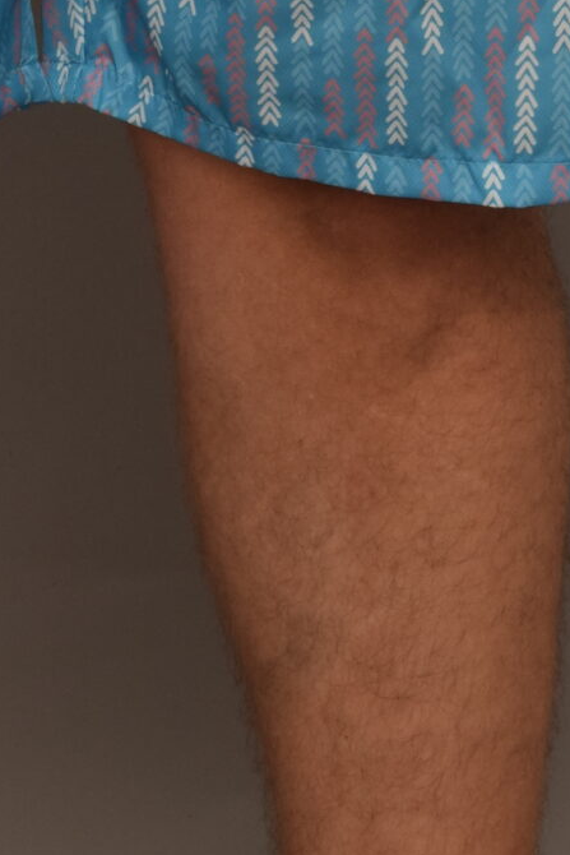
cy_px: 156
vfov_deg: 6.9
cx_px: 19
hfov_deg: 4.6
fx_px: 7073
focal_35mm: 298
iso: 400
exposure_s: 1/125
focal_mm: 52
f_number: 10
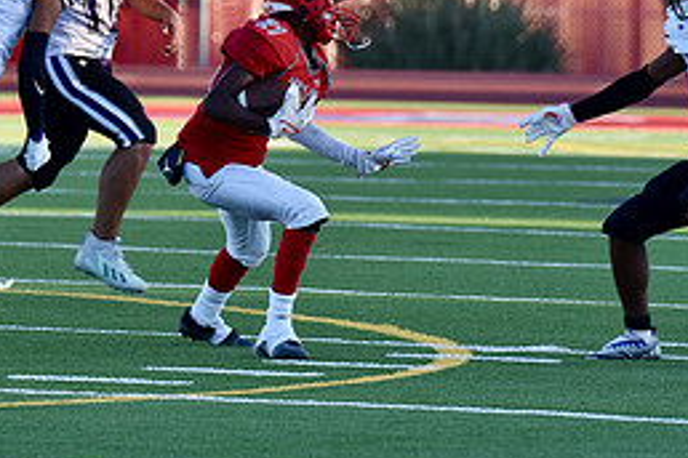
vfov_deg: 2.0
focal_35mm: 674
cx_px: 280
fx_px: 12880
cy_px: 76
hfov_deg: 3.1
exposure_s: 1/640
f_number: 5.6
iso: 560
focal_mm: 300
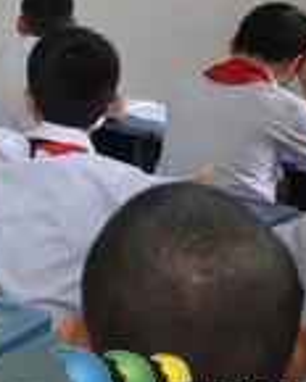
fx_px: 985
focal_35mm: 87
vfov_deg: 21.4
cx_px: -266
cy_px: 30
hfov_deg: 15.0
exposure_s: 1/60
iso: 400
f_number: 4
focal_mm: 18
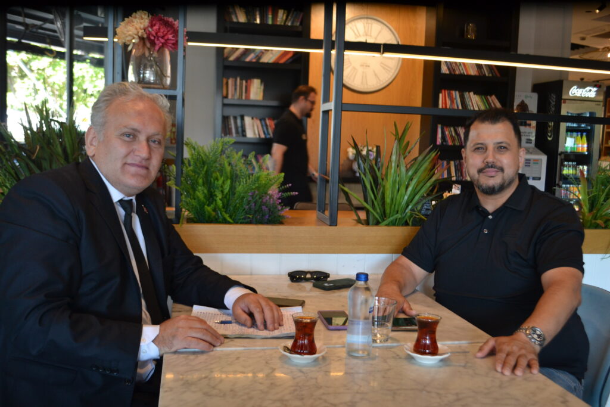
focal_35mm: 36
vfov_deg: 36.9
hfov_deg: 53.1
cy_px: 204
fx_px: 610
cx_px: 305
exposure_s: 1/60
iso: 500
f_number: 4
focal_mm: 24
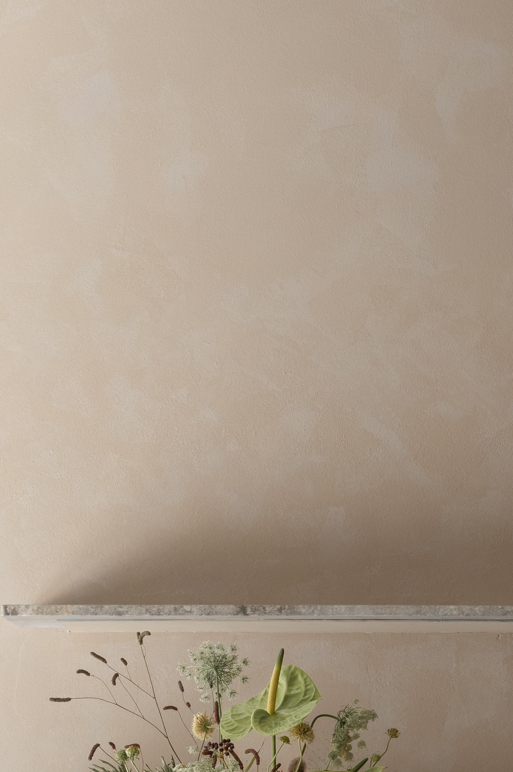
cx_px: 462
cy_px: 950
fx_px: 2483
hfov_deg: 11.7
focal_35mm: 116
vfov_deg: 16.8
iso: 250
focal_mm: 44
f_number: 13
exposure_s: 1/25
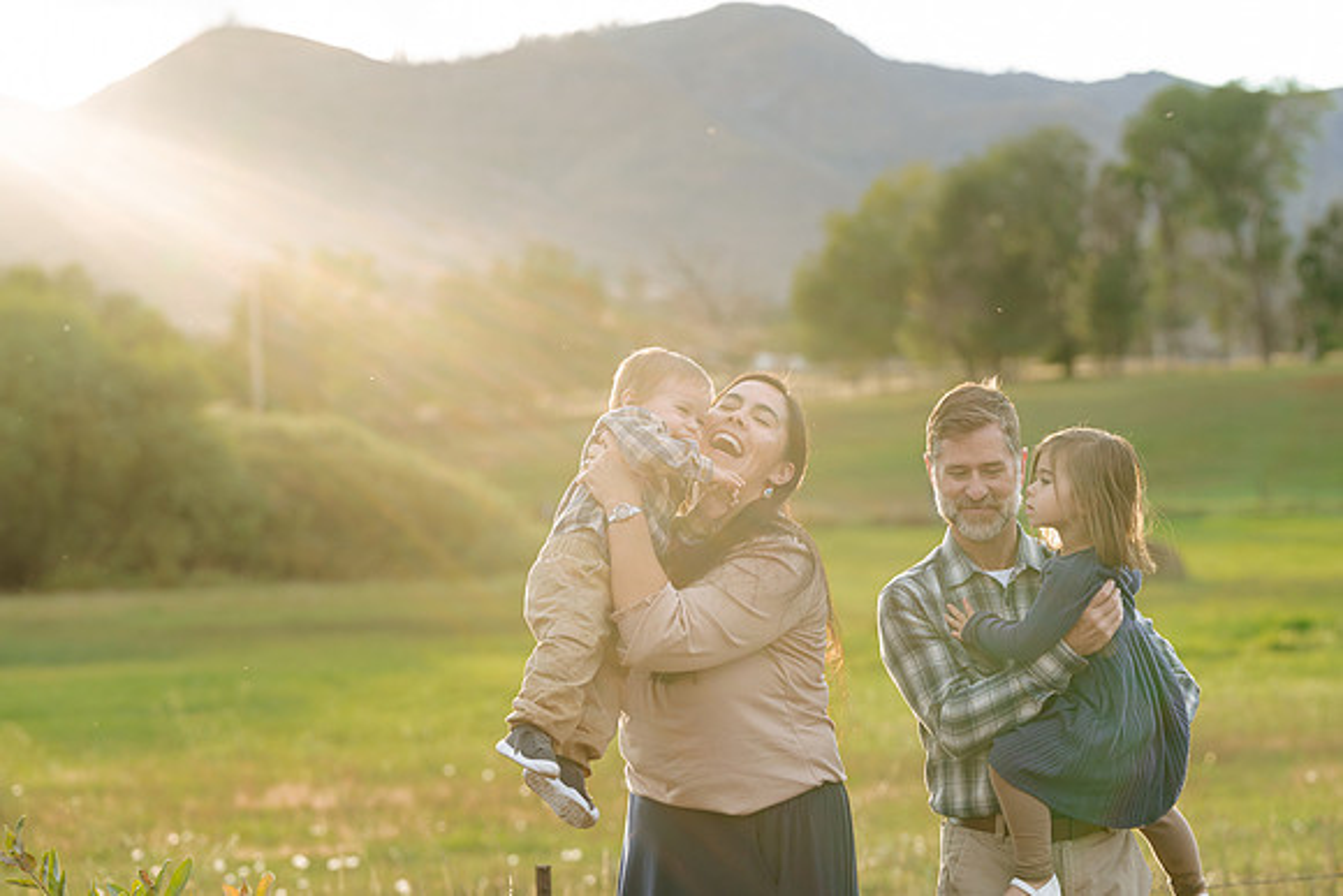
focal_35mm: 147
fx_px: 5485
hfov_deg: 14.0
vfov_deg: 9.3
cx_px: 672
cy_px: 448
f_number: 5.6
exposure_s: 1/200
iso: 640
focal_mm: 147
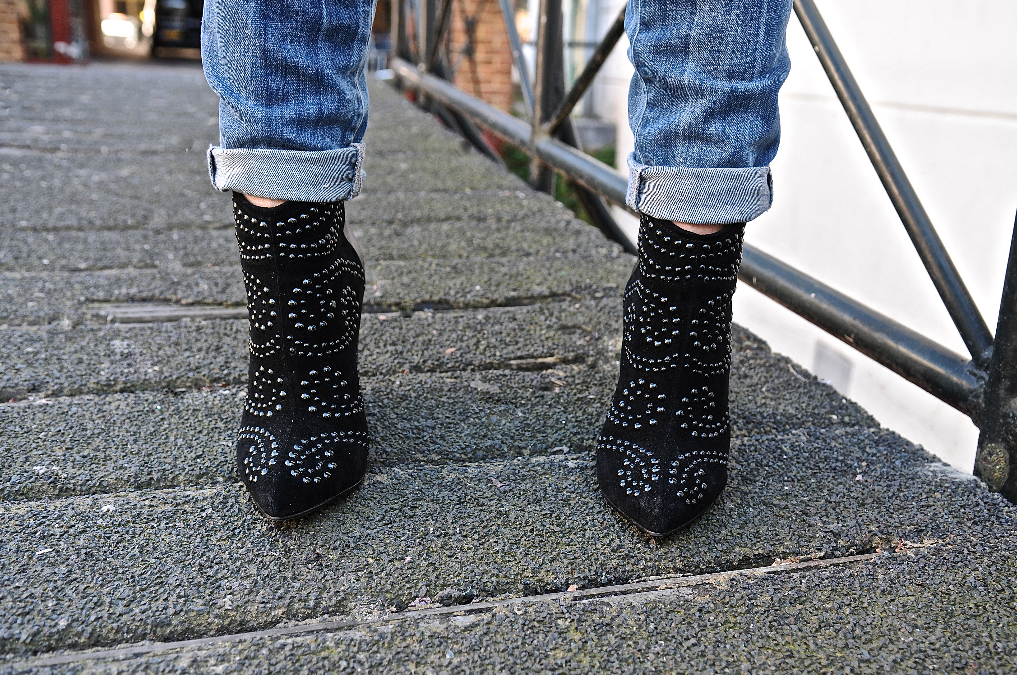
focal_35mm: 36
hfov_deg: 53.2
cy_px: 338
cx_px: 508
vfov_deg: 36.8
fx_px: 1016
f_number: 4
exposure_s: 1/60
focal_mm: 24
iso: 200
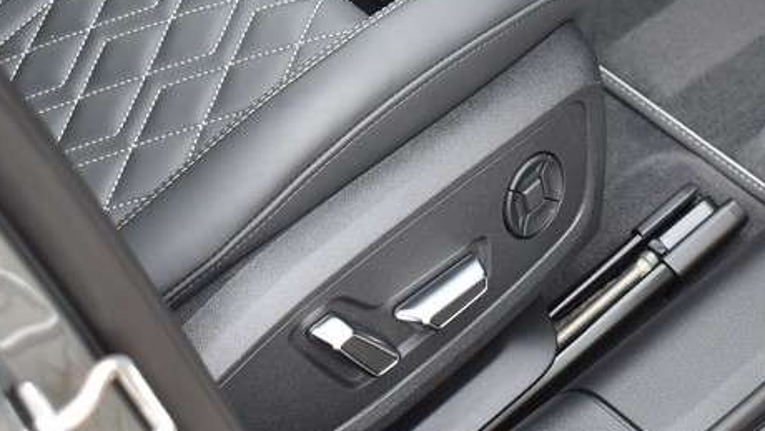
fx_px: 1988
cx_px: 594
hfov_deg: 21.5
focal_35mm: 98
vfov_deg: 12.2
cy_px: -40
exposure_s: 1/100
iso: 400
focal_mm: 28
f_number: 5
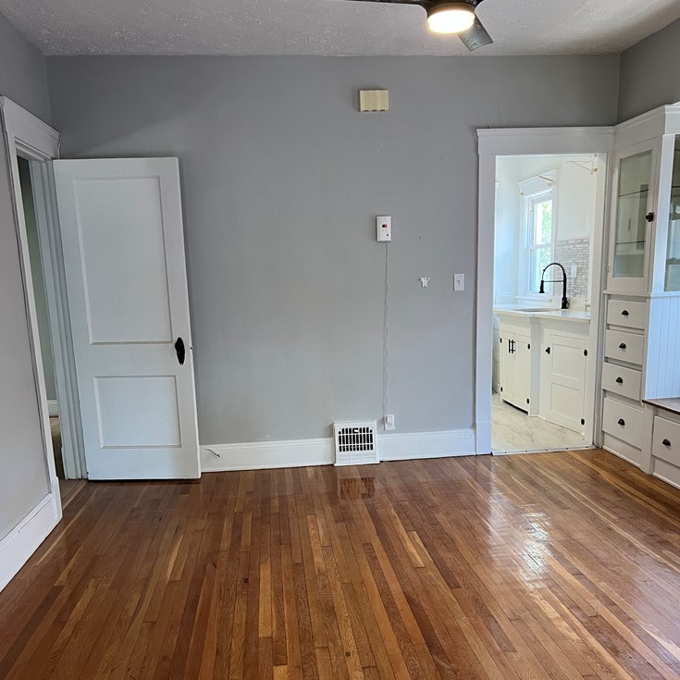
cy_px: 430
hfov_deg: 51.1
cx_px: 350
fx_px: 711
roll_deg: +1.3
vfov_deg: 50.5
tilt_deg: -12.8
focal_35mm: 32
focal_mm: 5.7
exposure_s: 1/91
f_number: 1.5
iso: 125
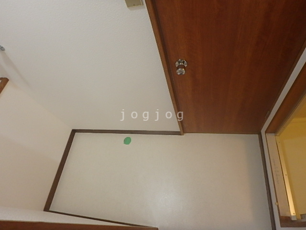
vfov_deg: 63.4
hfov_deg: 79.0
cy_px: 115
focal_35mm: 21
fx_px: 186
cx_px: 153
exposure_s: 1/30
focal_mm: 3.7
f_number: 3.5
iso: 500
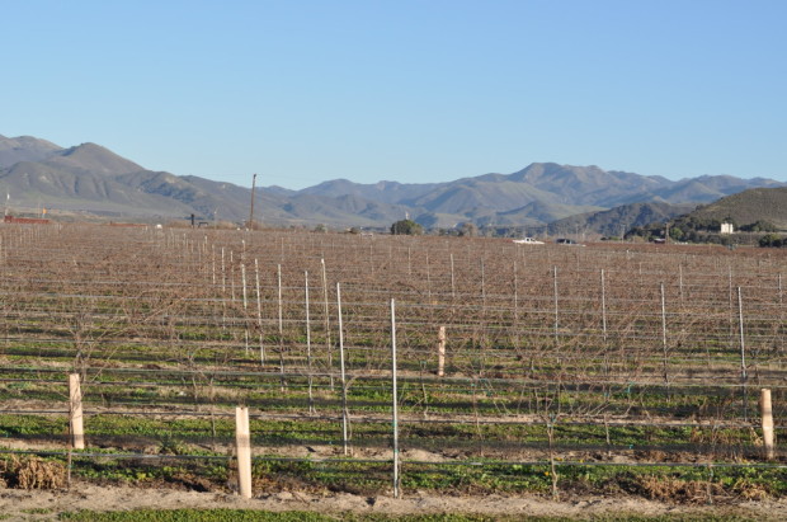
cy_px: 261
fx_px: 1637
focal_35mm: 75
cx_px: 394
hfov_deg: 27.0
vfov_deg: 18.1
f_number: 9
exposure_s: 1/320
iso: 200
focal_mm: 50
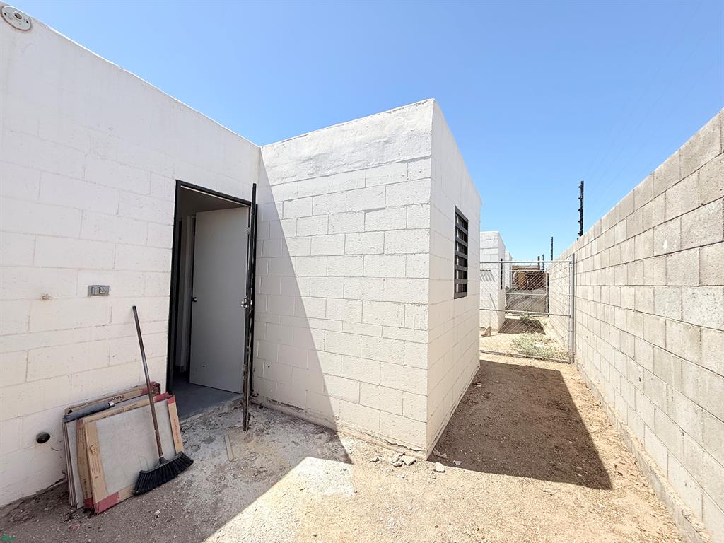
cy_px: 272
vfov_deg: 85.7
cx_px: 362
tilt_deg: +2.3
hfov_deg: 102.1
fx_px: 293
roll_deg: -2.1
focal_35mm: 14
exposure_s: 1/1534
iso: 50
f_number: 2.2
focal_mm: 2.22
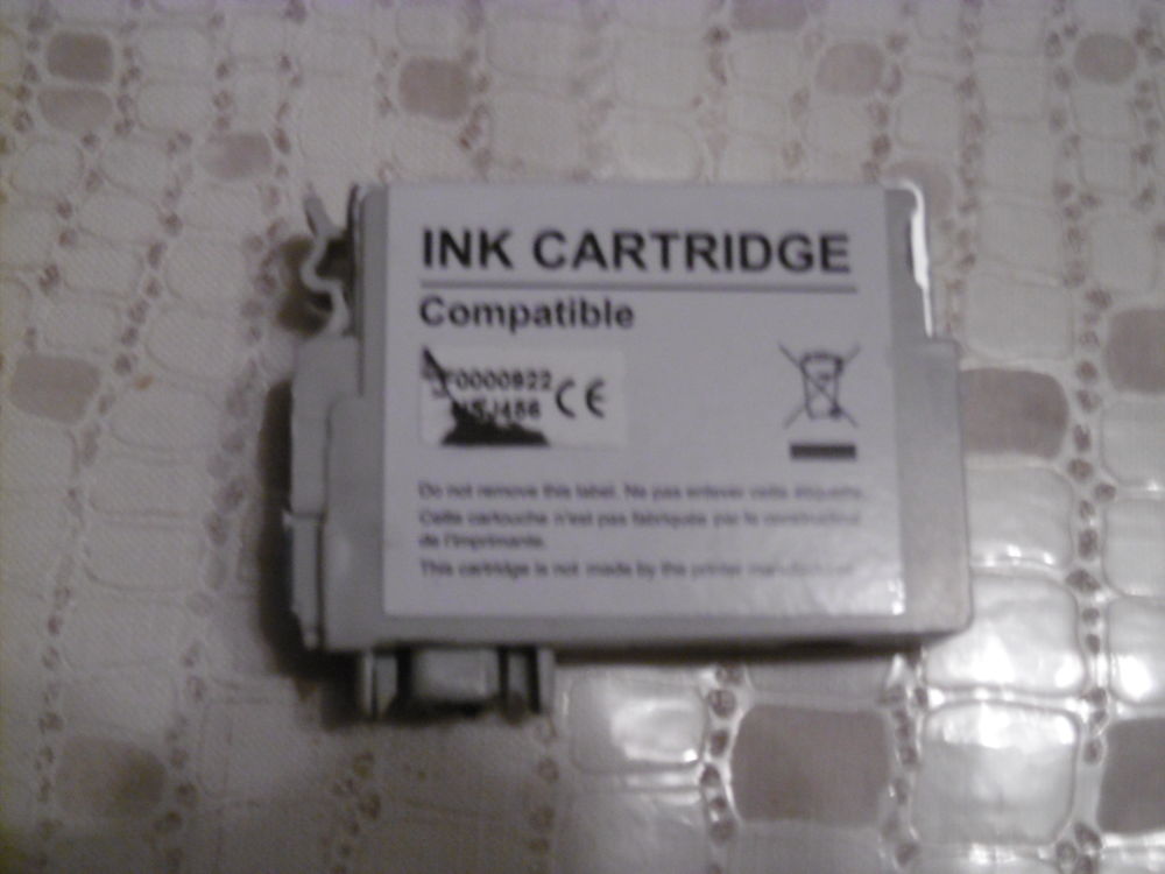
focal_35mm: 59
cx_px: 582
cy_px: 437
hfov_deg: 32.7
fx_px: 1986
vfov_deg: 24.8
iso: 400
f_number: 4.2
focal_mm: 10.5
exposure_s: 1/13
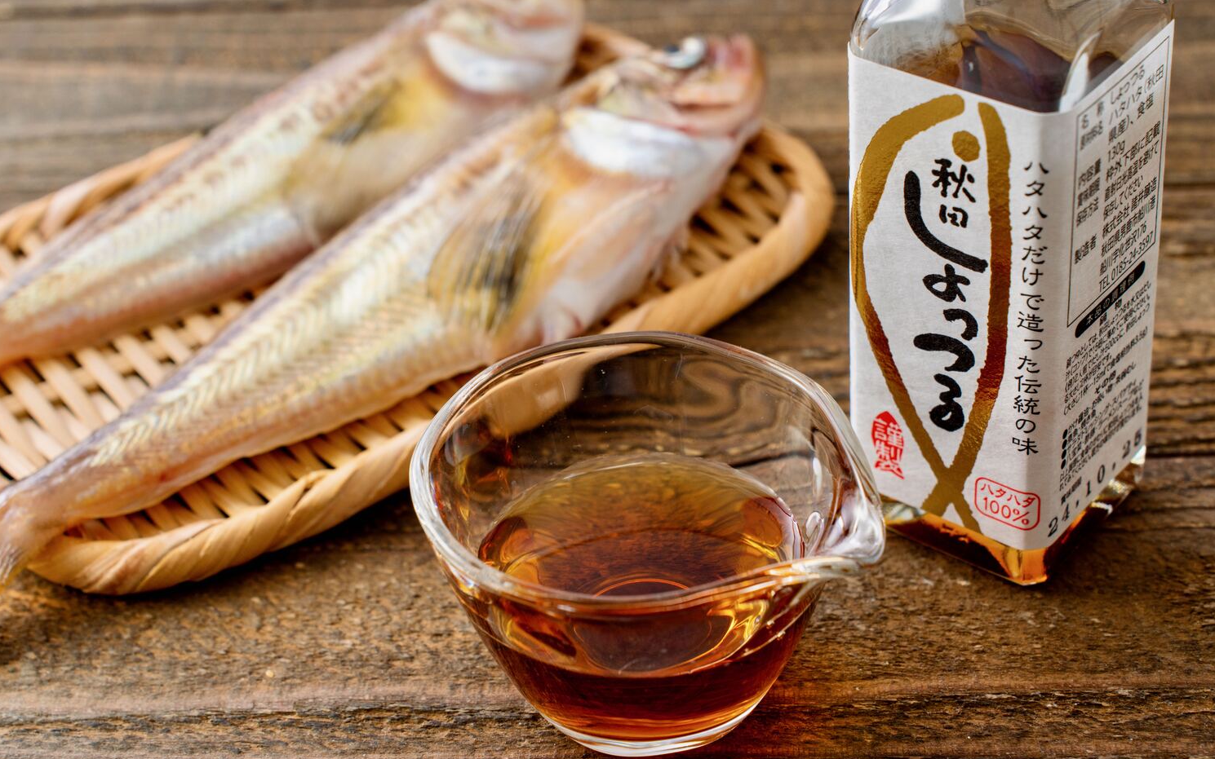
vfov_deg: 16.9
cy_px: 380
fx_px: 2550
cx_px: 608
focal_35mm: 77
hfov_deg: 26.8
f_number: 9
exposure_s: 1/100
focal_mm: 75
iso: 400
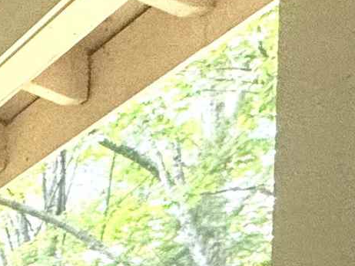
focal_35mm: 93
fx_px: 954
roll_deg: +0.2
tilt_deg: -3.3
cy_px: 603
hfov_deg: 13.9
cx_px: -524
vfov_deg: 12.9
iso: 160
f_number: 2.2
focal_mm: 2.22
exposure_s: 1/99
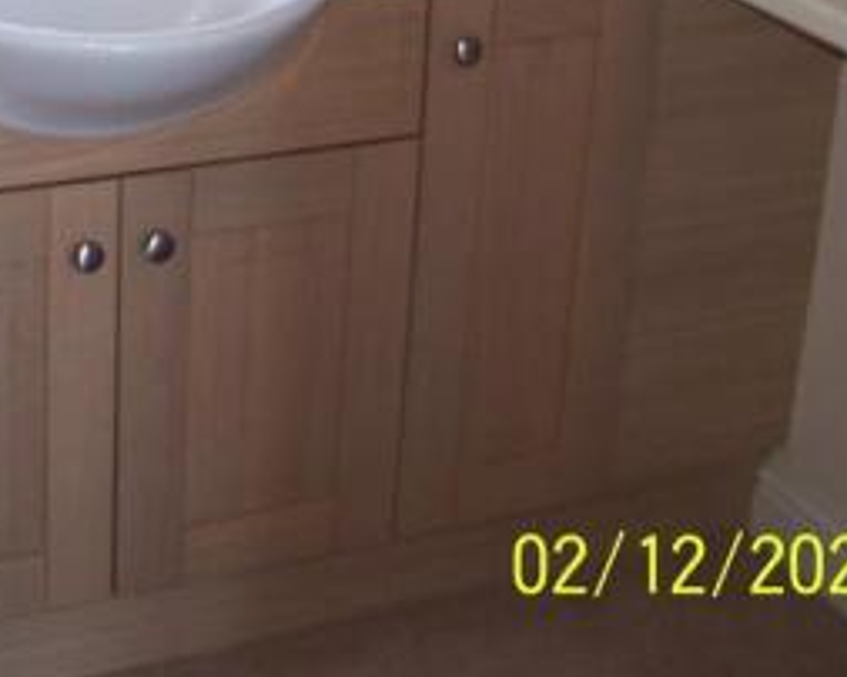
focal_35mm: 81
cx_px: 42
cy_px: 18
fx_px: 2029
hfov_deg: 22.8
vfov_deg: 18.5
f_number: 2.8
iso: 200
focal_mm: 5.85
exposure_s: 1/20
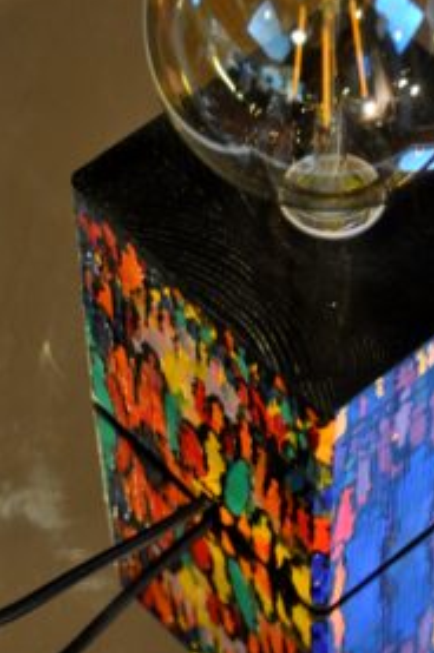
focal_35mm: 146
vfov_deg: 14.1
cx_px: 348
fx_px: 2647
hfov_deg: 9.4
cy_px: 285
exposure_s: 1/15
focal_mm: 60
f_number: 4.8
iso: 1600
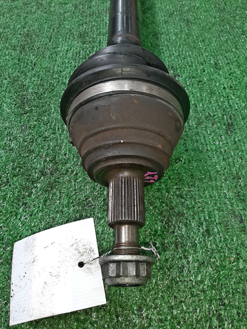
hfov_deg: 53.1
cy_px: 164
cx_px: 124
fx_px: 247
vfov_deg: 67.3
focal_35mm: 26
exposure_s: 1/50
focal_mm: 3.93
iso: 51
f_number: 1.7
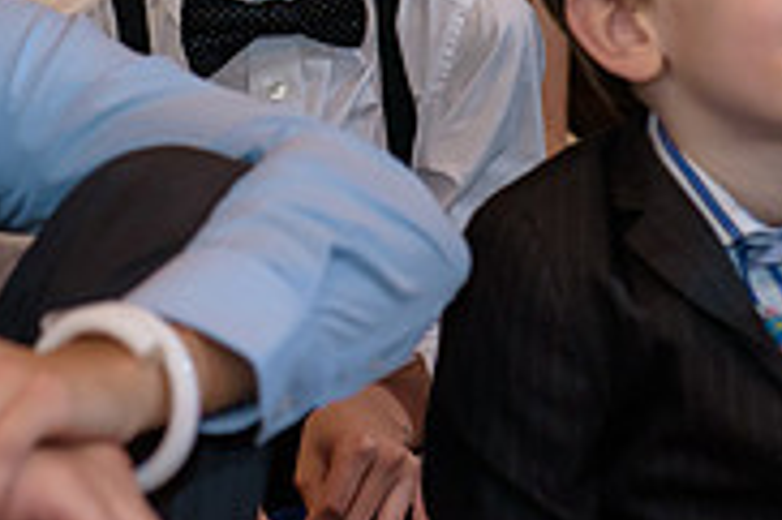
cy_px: -153
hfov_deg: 9.2
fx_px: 4840
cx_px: 275
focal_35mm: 223
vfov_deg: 6.1
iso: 1600
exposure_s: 1/125
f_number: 3.2
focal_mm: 70
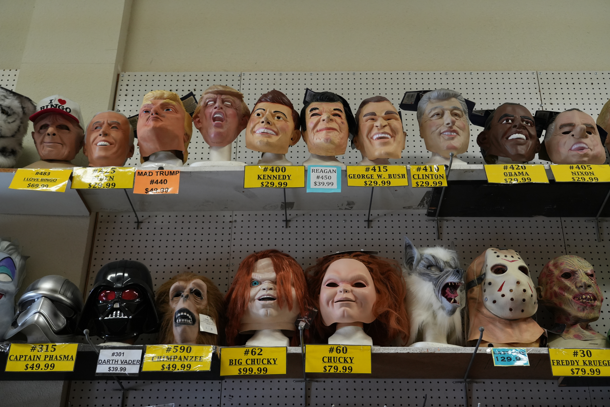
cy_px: 204
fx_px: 779
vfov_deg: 29.2
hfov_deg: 42.7
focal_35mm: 46
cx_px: 305
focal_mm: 46
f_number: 4
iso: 2000
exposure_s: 1/125
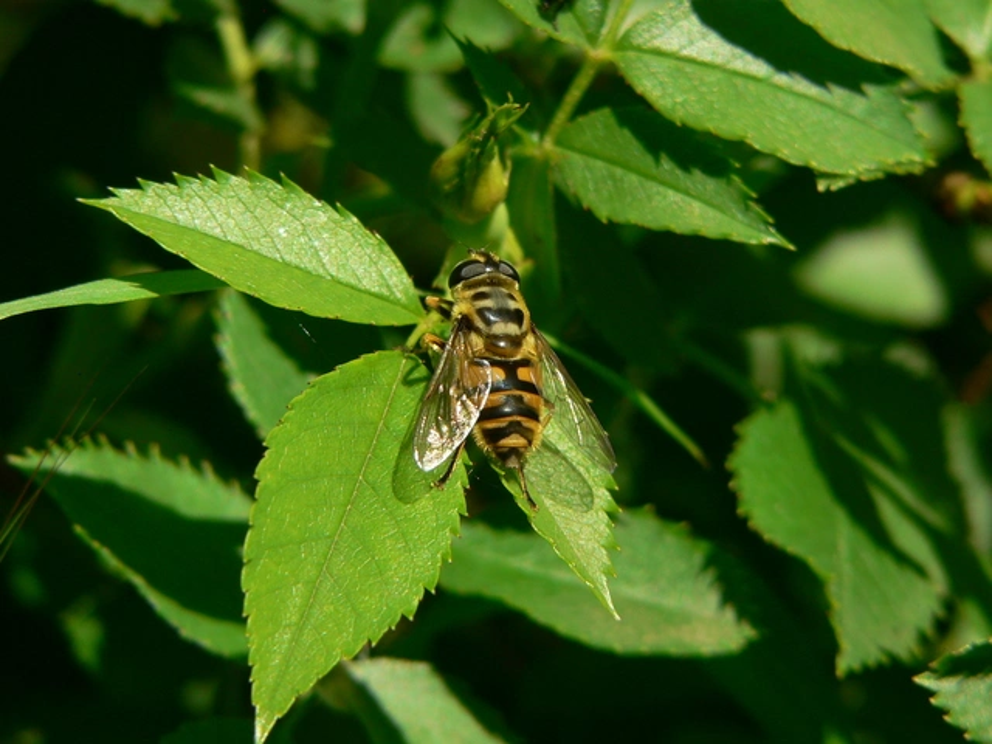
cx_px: 496
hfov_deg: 22.5
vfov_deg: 17.0
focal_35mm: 87
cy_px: 372
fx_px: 2493
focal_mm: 14.5
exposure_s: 1/500
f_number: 4
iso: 80
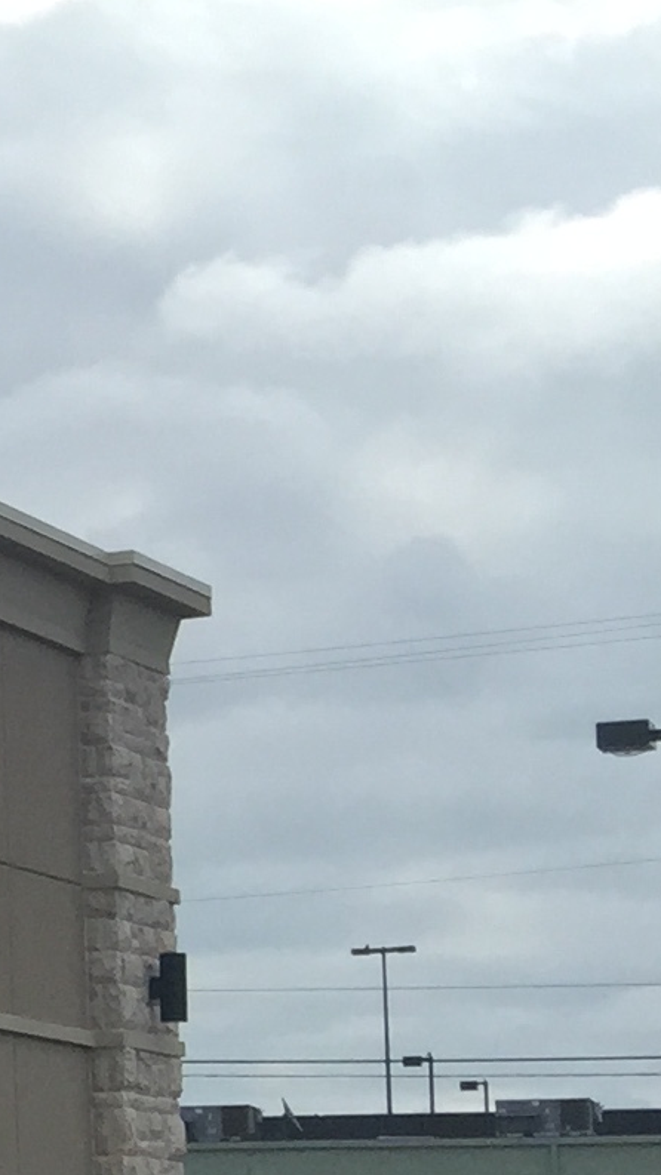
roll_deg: -1.8
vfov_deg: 16.3
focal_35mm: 130
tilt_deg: +4.9
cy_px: 1006
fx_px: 4051
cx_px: -1700
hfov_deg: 7.5
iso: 32
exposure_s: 1/1721
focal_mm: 4.15
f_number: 2.2
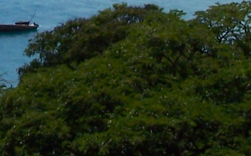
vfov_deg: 6.5
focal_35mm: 197
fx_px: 1347
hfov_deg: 10.6
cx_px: 42
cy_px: -105
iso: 80
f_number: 5.6
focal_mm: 6.3
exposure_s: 1/800
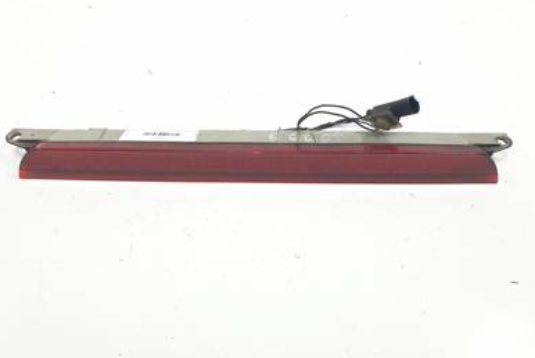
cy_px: 167
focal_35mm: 28
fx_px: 416
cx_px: 263
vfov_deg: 46.4
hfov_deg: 65.4
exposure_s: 1/142
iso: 50
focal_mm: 4.3
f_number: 2.4
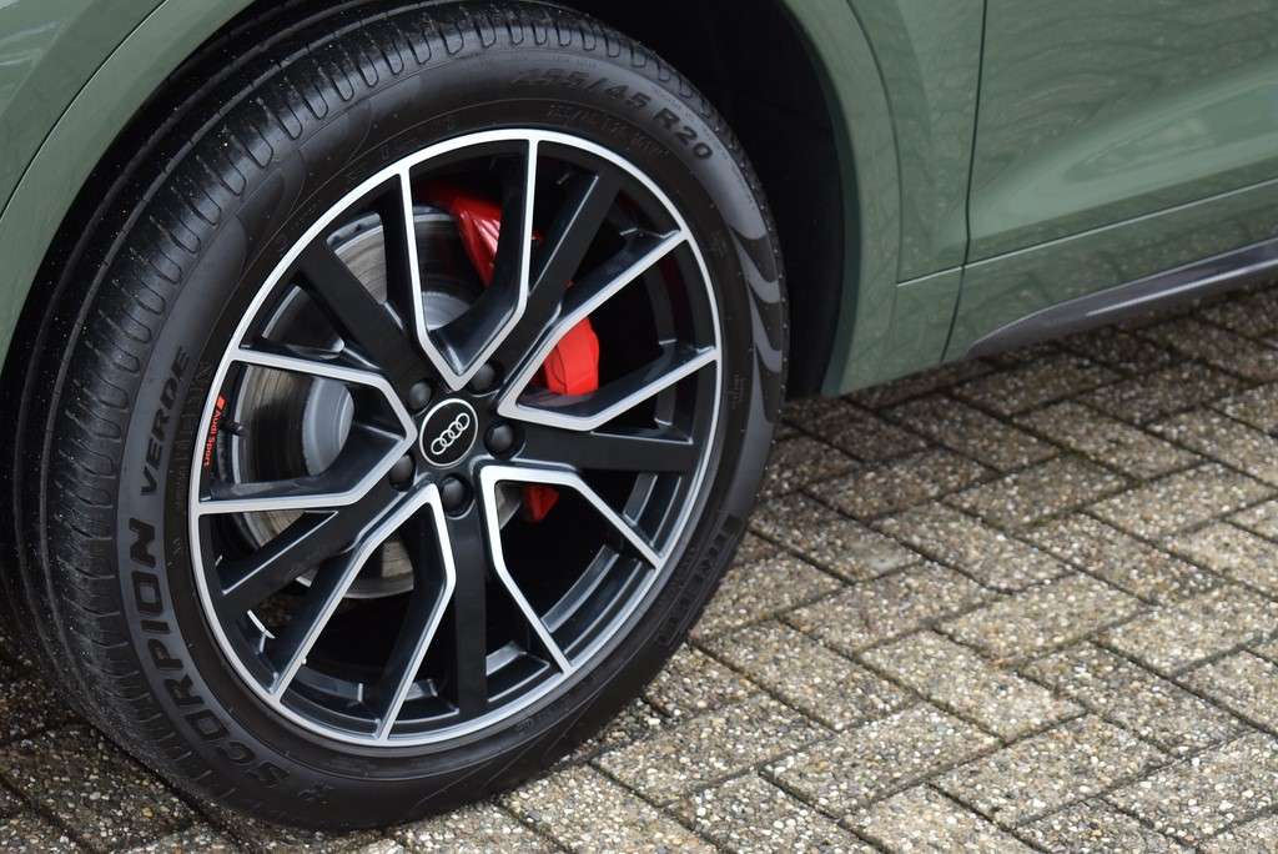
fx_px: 2930
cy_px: 427
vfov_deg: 16.6
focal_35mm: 82
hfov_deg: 24.6
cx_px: 639
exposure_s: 1/80
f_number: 5.6
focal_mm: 55
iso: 400
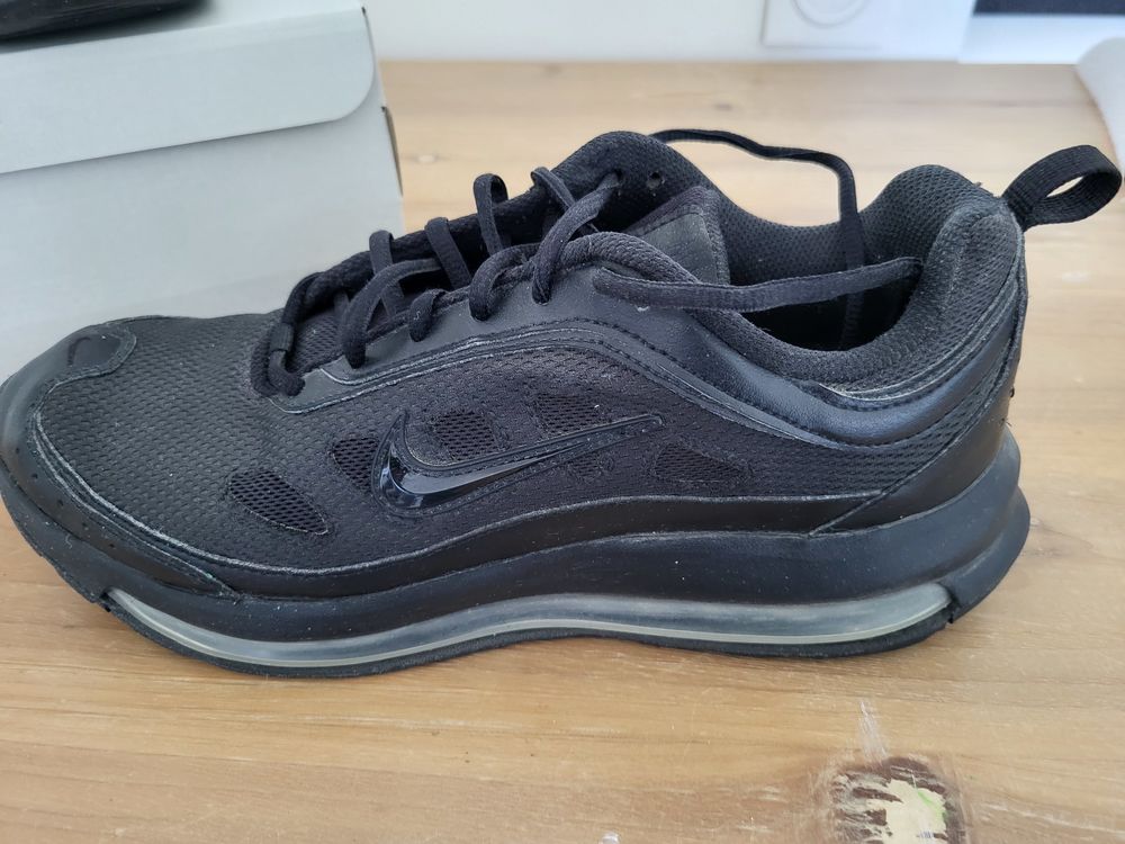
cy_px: 422
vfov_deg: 53.1
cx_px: 562
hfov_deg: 67.3
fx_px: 845
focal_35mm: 26
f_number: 1.8
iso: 640
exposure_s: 1/33
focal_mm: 5.4
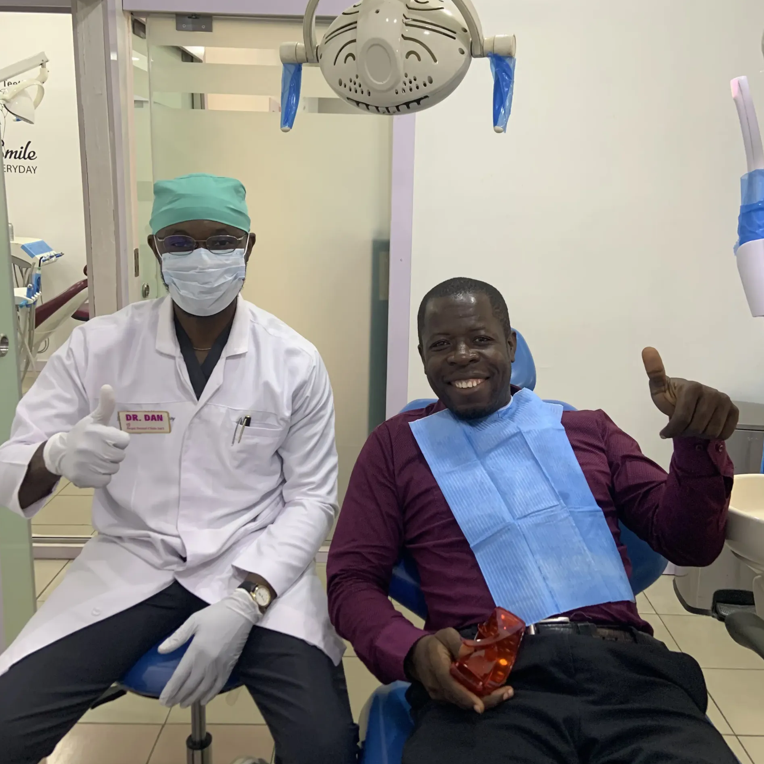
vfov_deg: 52.4
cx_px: 380
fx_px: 774
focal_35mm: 31
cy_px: 328
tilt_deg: -9.9
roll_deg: -0.7
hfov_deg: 52.5
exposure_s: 1/60
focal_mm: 4.25
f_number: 1.8
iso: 125
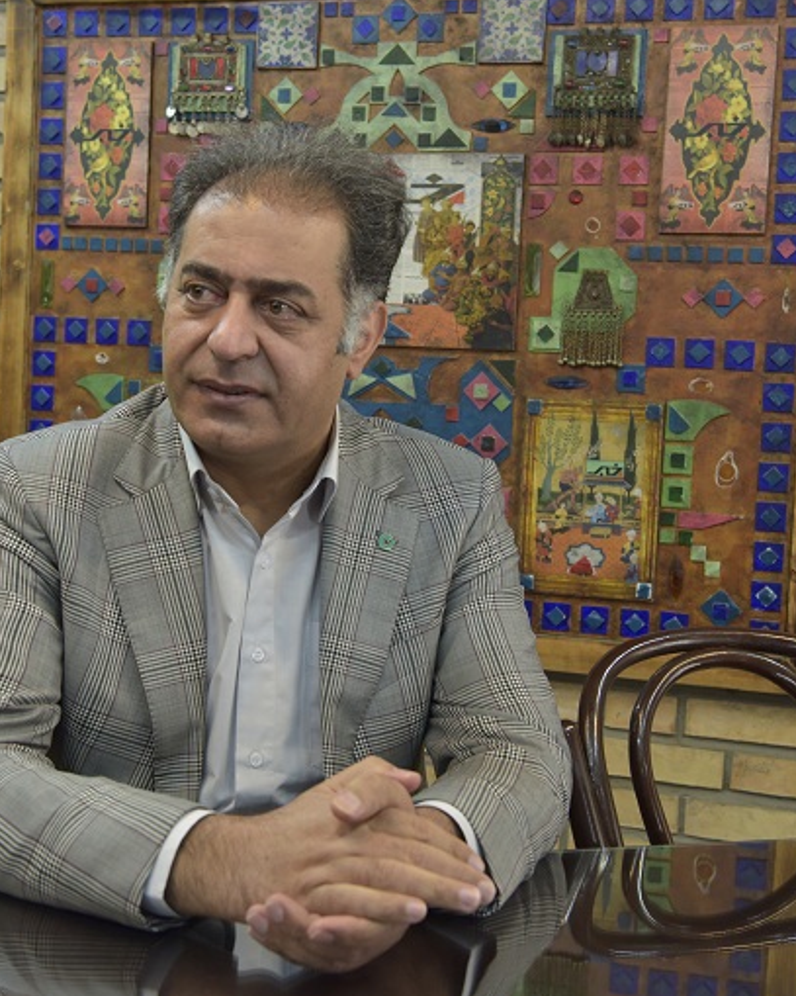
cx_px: 336
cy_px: 482
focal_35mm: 56
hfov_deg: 27.1
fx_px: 1650
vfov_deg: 33.6
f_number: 5.6
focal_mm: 38
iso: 1000
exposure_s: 1/80
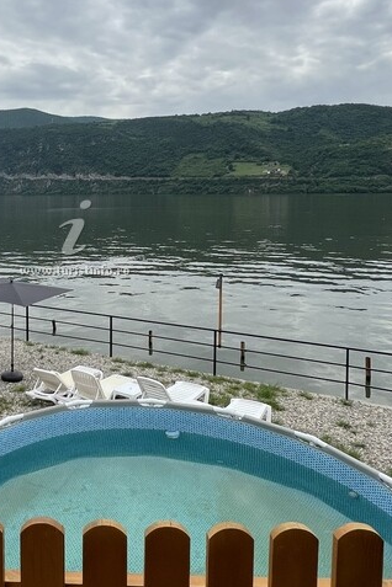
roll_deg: +0.9
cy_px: 224
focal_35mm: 29
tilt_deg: -2.7
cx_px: 63
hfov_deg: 42.4
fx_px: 474
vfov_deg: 62.9
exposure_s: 1/1845
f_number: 1.8
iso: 32
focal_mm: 1.57
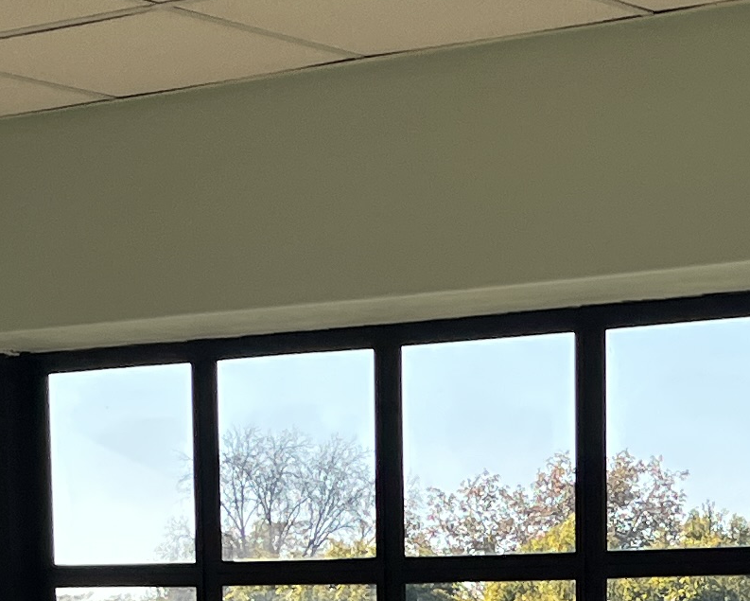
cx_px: 634
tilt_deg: -5.5
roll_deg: -1.1
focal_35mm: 129
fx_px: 2864
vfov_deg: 11.2
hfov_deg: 14.8
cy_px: 1080
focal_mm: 5.1
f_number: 1.6
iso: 50
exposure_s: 1/2024
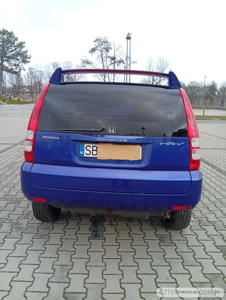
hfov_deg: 51.5
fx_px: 234
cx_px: 113
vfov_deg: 65.2
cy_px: 150
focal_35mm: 27
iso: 50
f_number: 1.8
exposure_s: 1/304
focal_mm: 3.84
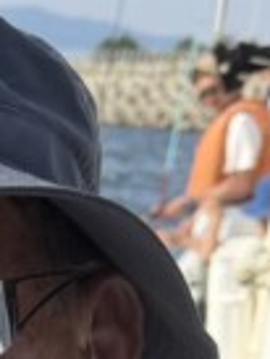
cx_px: -351
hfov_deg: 9.6
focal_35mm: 140
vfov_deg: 12.7
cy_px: 658
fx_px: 1454
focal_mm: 6.76
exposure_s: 1/2801
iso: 100
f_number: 1.78
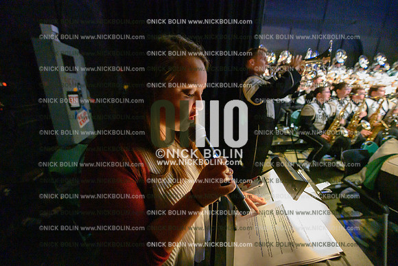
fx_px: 155
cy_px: 133
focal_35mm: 14
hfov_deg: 104.2
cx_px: 199
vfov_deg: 81.2
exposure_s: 1/400
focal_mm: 14
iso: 25600
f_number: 2.8
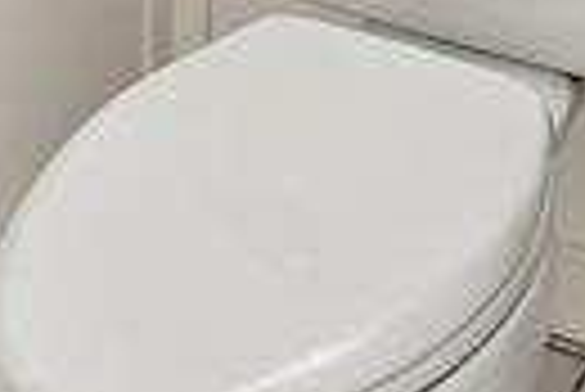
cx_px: 320
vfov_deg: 8.5
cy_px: -991
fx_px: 1920
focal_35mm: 118
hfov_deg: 17.3
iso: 400
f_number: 8
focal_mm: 10
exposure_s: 1/10
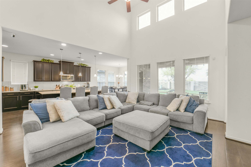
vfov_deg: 81.2
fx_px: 98
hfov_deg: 104.2
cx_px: 126
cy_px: 84
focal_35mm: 14
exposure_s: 1/13
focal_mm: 14
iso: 500
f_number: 11
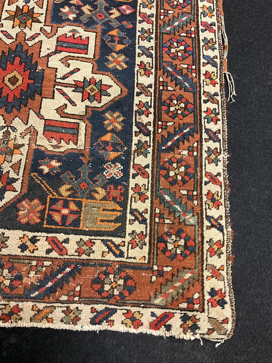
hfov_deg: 48.2
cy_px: 182
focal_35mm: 29
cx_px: 136
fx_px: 304
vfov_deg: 61.7
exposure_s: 1/60
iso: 160
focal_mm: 3
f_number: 1.8
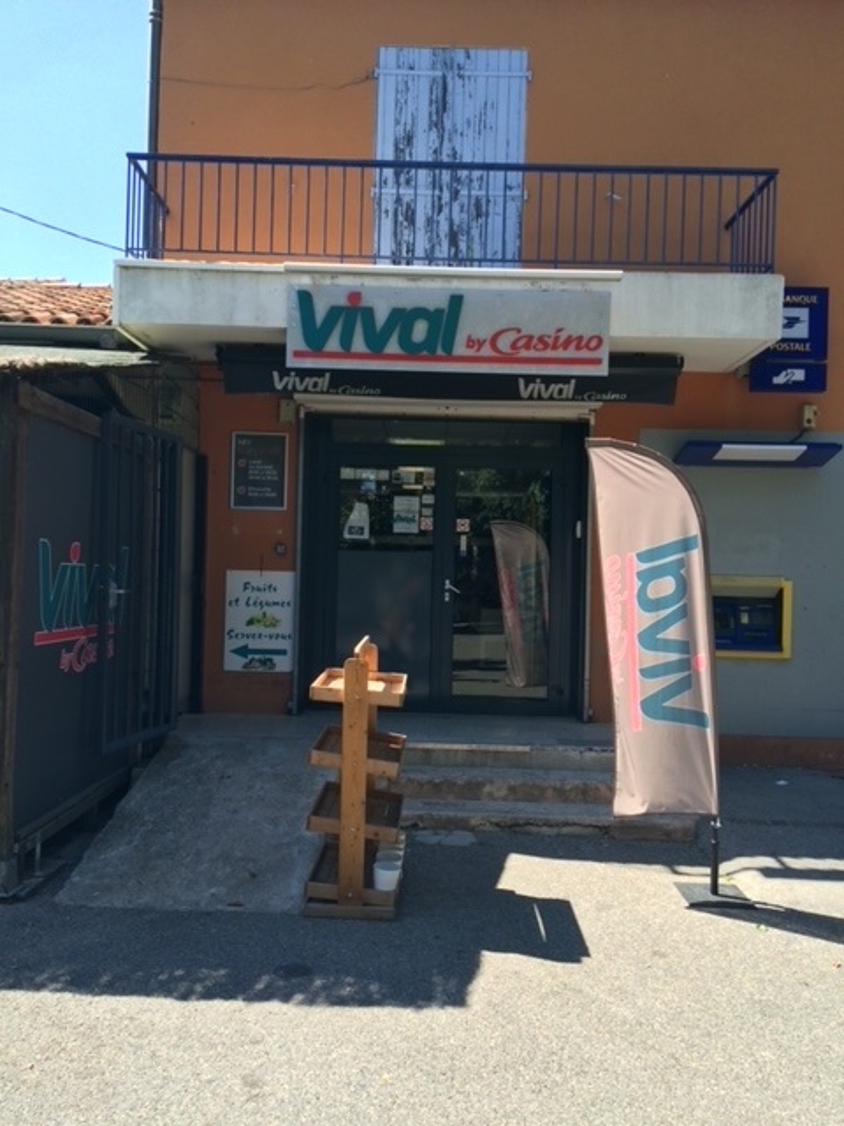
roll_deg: -0.9
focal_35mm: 29
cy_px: 563
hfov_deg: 48.2
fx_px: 943
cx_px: 422
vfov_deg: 61.7
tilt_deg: +0.7
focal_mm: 4.15
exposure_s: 1/578
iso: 32
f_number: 2.2
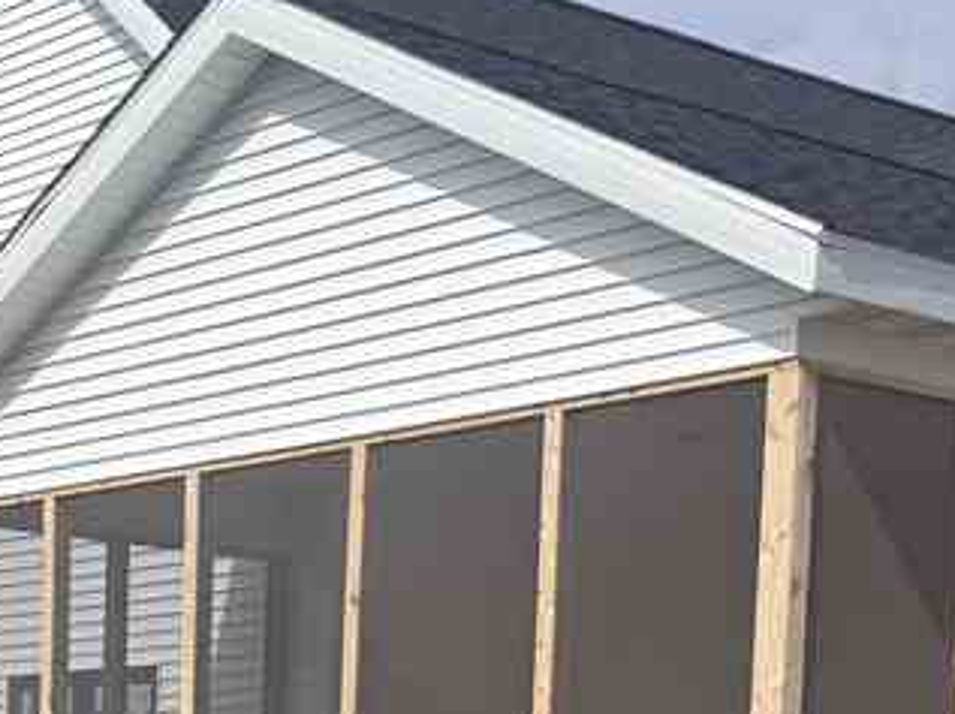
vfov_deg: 14.1
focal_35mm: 97
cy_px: 1119
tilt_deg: -4.4
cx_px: 99
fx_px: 2673
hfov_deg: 19.9
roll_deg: -2.0
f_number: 1.78
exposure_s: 1/7353
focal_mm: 6.76
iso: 80
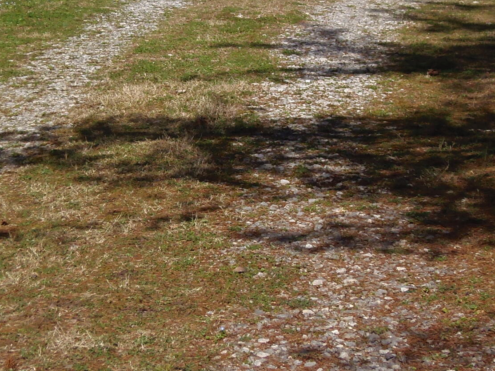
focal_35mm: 132
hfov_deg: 14.9
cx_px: 233
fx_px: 1887
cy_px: 81
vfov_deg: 11.2
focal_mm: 9.1
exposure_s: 1/640
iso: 64
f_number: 3.8
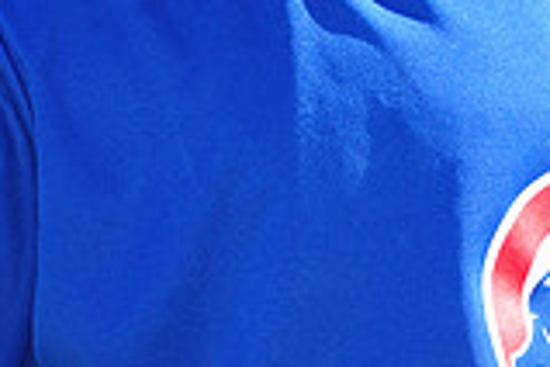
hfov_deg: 2.8
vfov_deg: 1.9
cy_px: -190
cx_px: 356
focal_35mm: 729
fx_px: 11137
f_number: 4.5
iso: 200
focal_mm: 200
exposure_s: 1/640
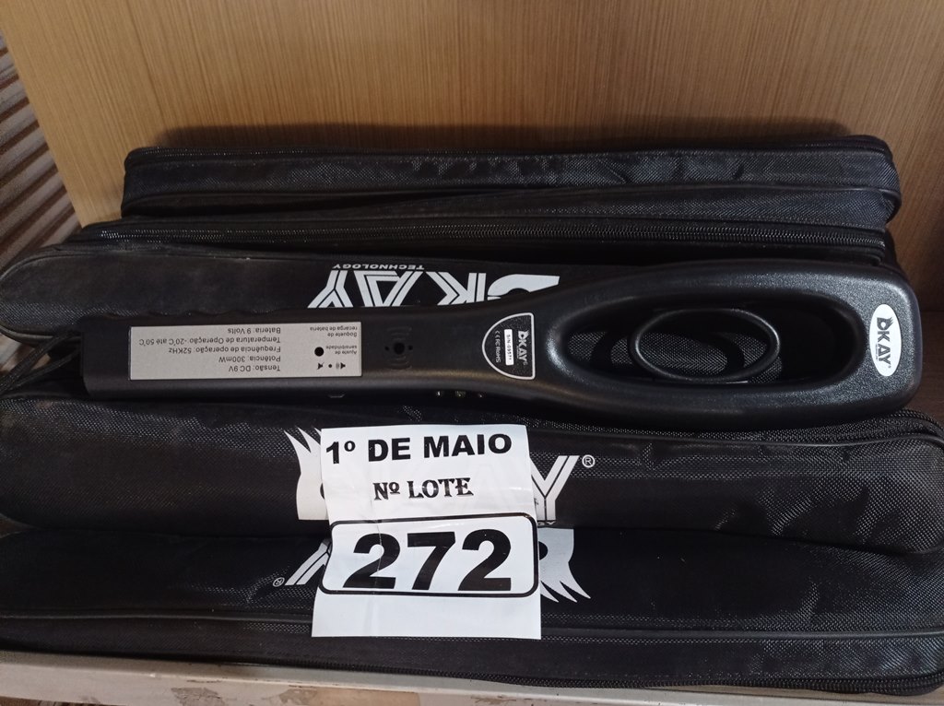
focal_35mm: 28
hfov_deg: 63.5
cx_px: 472
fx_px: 763
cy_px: 353
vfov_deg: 49.7
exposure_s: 1/24
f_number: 1.79
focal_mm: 4.7
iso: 717
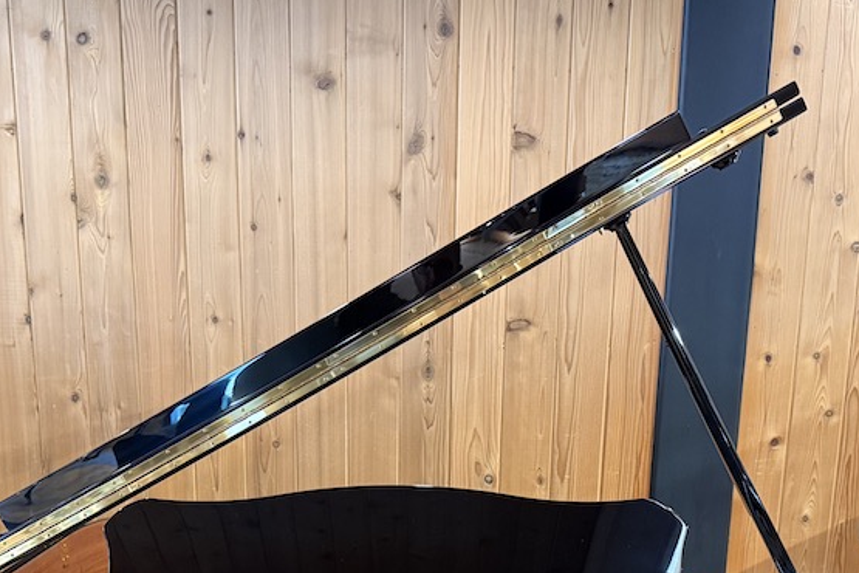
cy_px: 666
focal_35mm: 54
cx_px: 396
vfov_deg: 23.2
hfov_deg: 36.9
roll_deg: -0.1
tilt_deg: -16.4
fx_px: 1288
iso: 500
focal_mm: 6.76
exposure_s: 1/60
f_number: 1.78
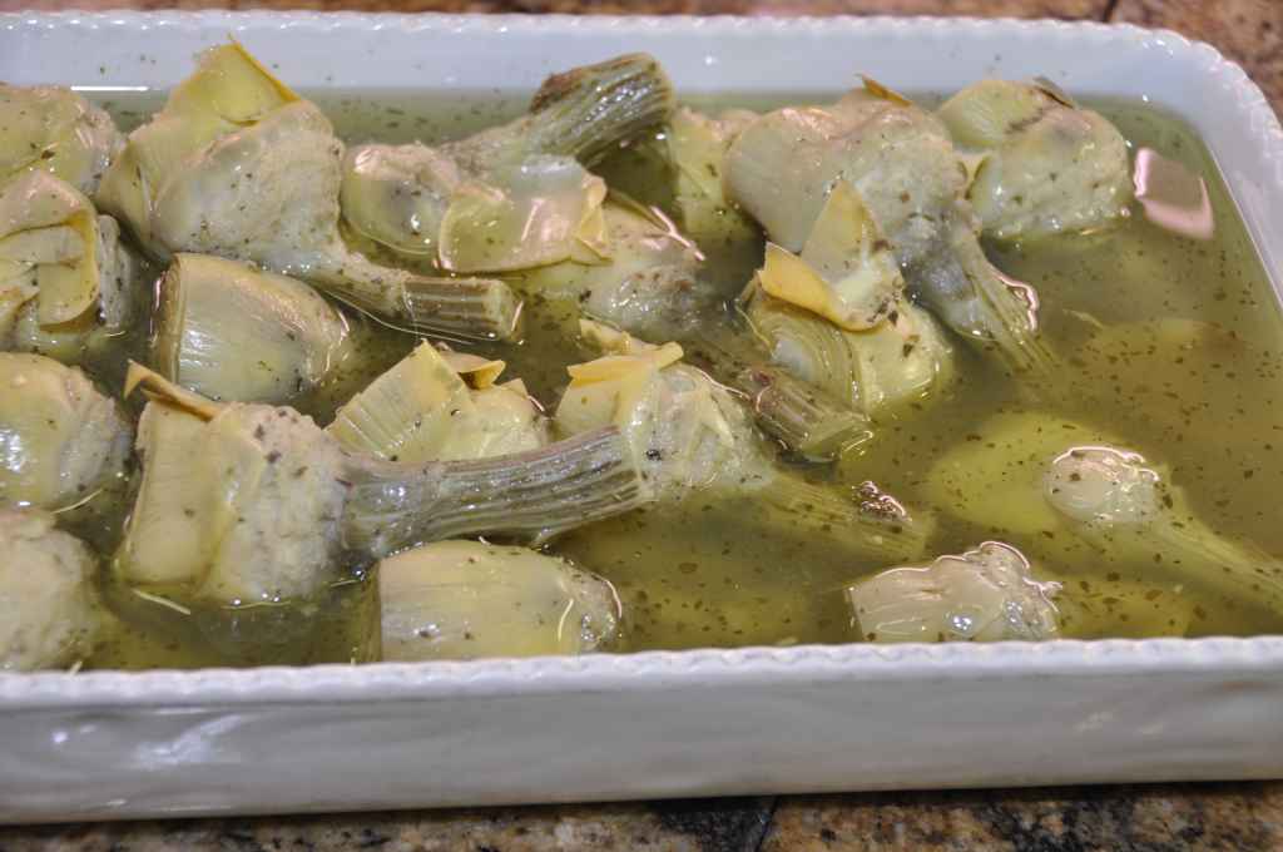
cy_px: 426
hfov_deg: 24.2
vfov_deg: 16.2
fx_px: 2990
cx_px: 642
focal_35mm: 84
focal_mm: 56
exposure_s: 1/60
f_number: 4.8
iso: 400
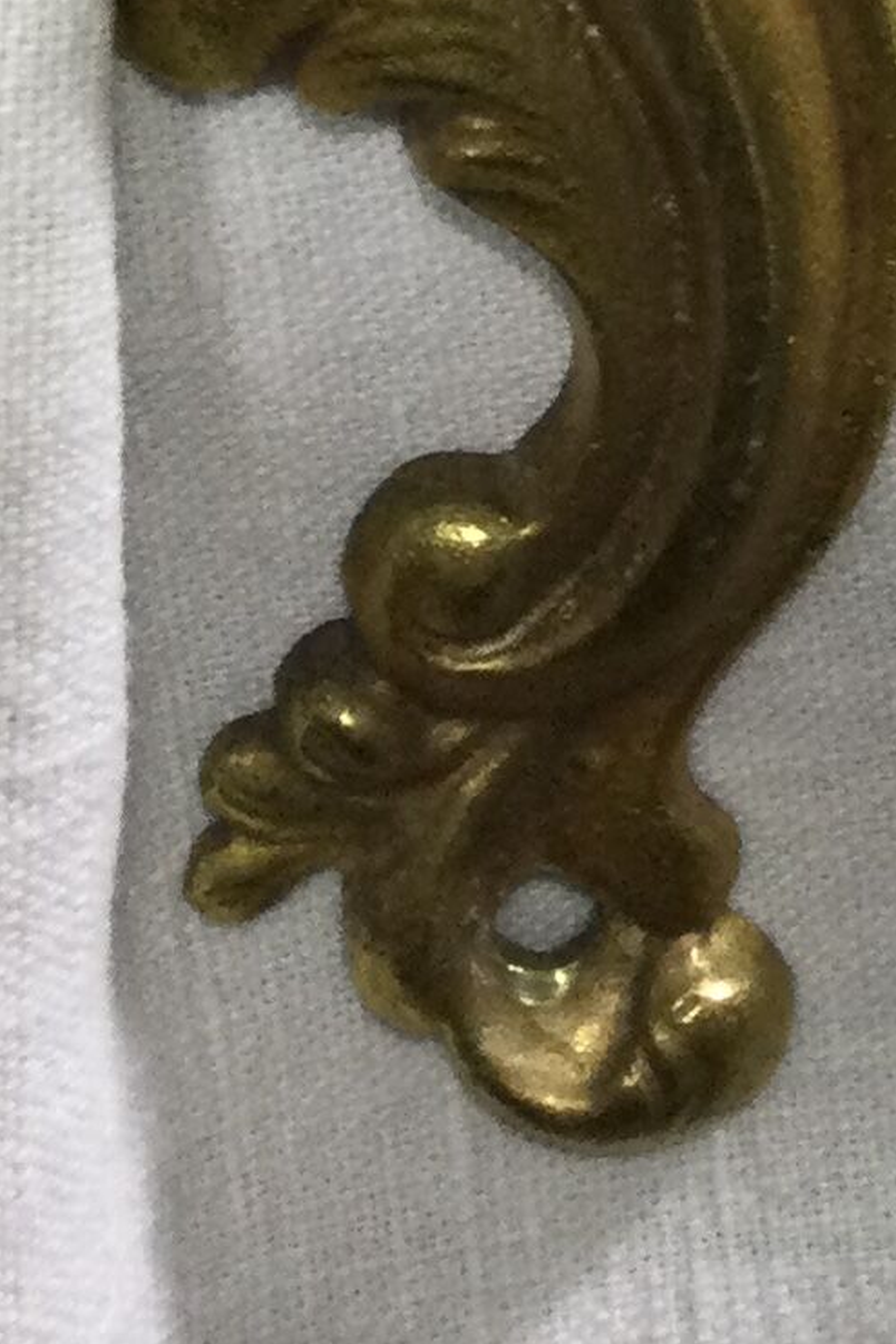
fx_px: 5301
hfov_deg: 9.3
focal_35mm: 142
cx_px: 1522
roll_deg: +0.7
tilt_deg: -7.5
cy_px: -1380
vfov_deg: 12.6
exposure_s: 1/33
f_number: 2.4
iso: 25
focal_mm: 3.3
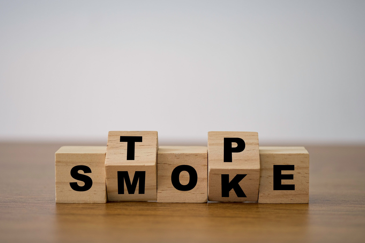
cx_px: 184
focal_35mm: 91
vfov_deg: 15.0
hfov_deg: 22.4
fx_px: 923
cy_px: 120
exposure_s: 1/125
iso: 100
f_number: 2.4
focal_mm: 60
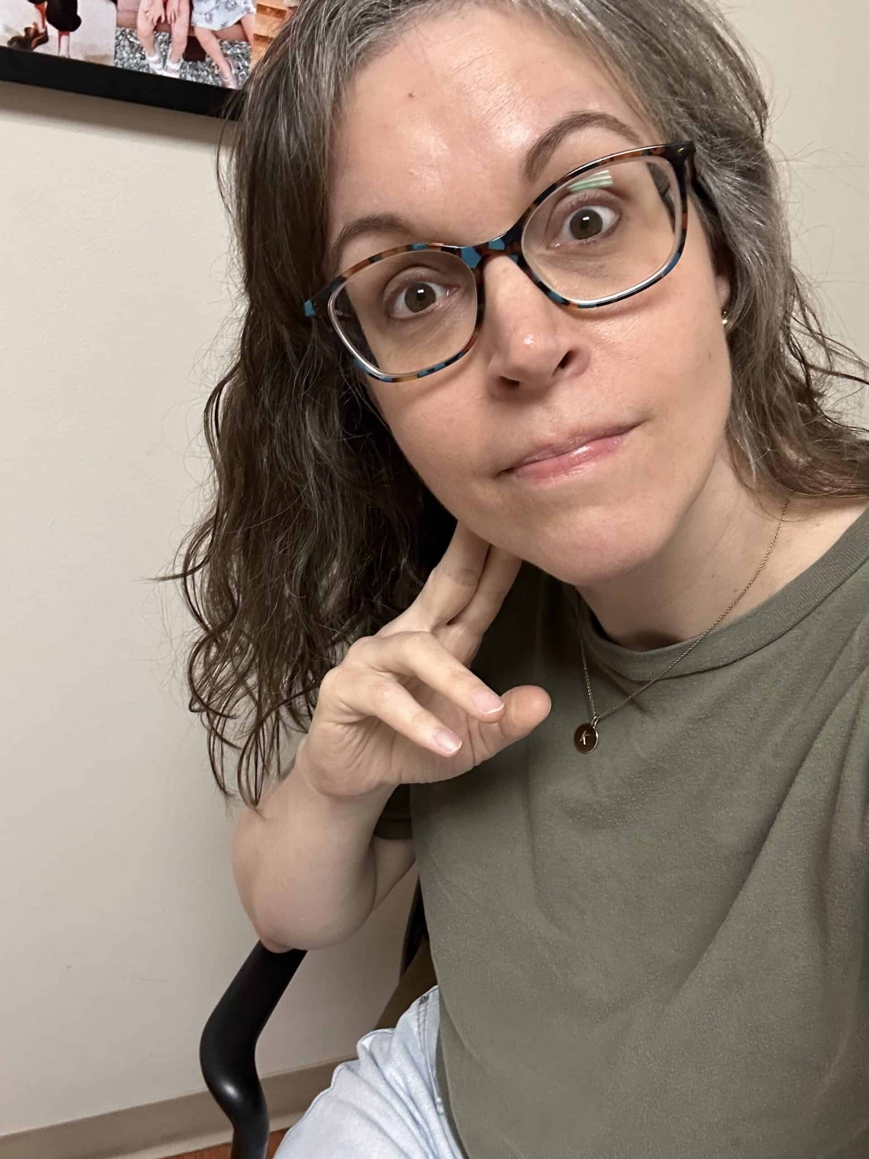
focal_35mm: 30
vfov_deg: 60.0
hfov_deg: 46.8
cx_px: 434
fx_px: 1004
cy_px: 580
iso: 200
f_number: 1.9
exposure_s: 1/60
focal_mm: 2.69
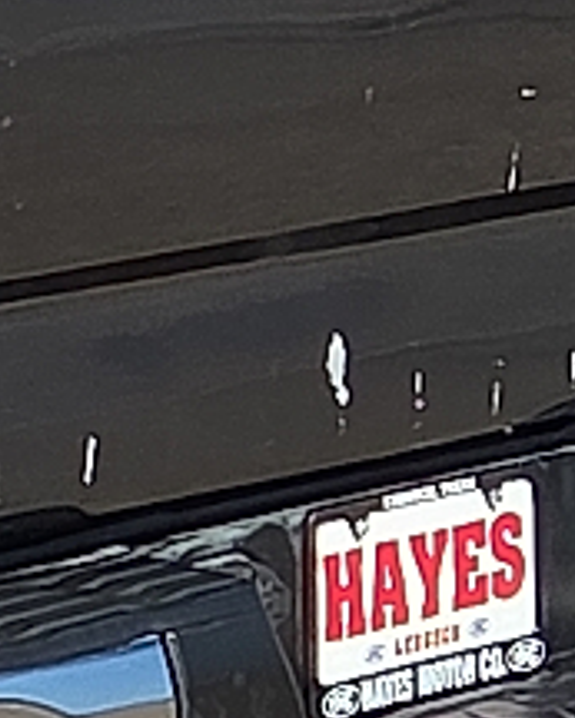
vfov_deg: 6.8
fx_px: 5995
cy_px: 17
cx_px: -1300
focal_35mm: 282
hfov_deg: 5.1
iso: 76
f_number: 1.8
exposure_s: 1/10000
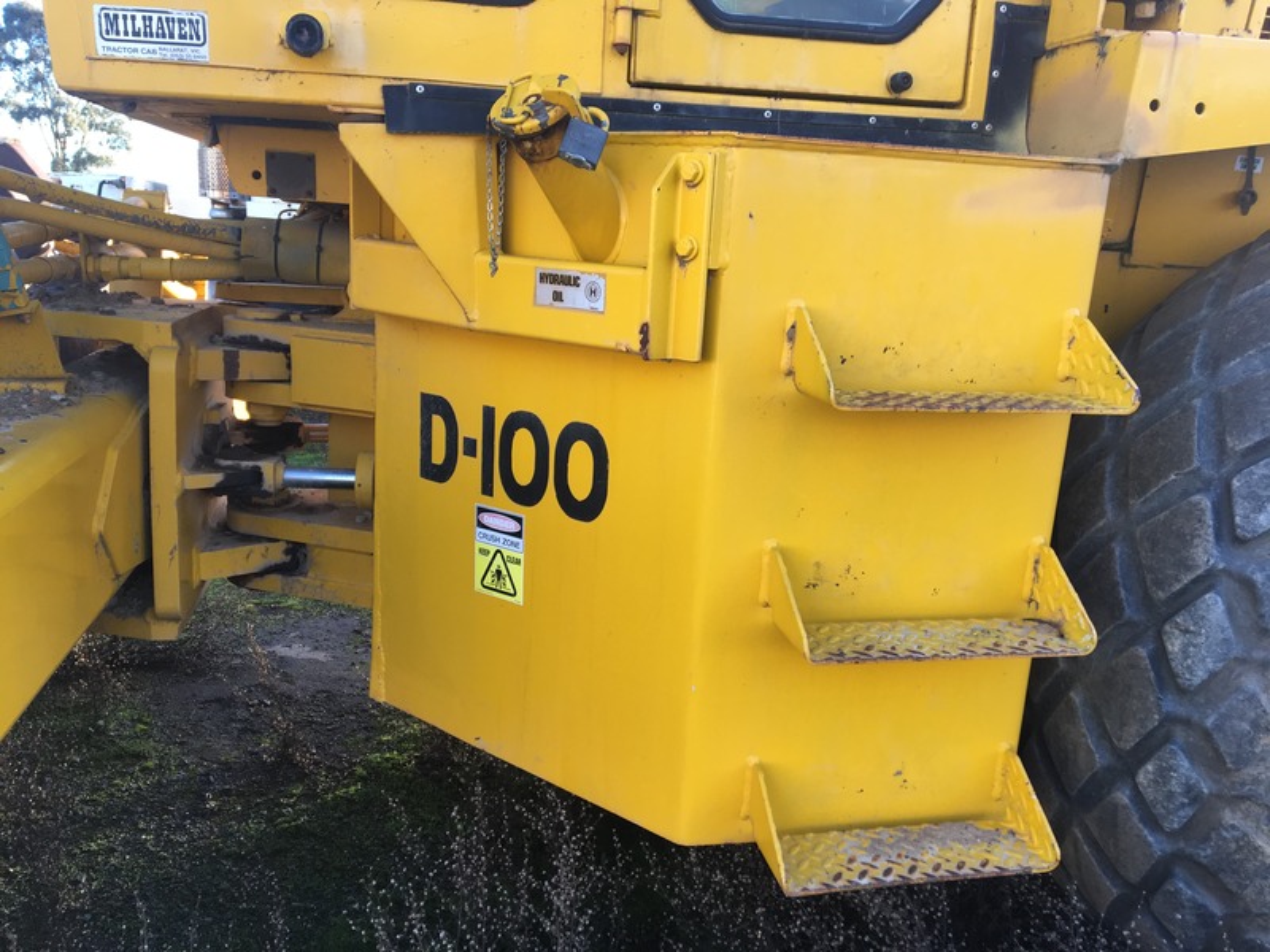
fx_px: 1064
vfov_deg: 48.2
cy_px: 476
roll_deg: -1.6
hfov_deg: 61.7
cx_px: 635
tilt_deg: -11.9
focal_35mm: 29
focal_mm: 4.15
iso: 32
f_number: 2.2
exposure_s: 1/100
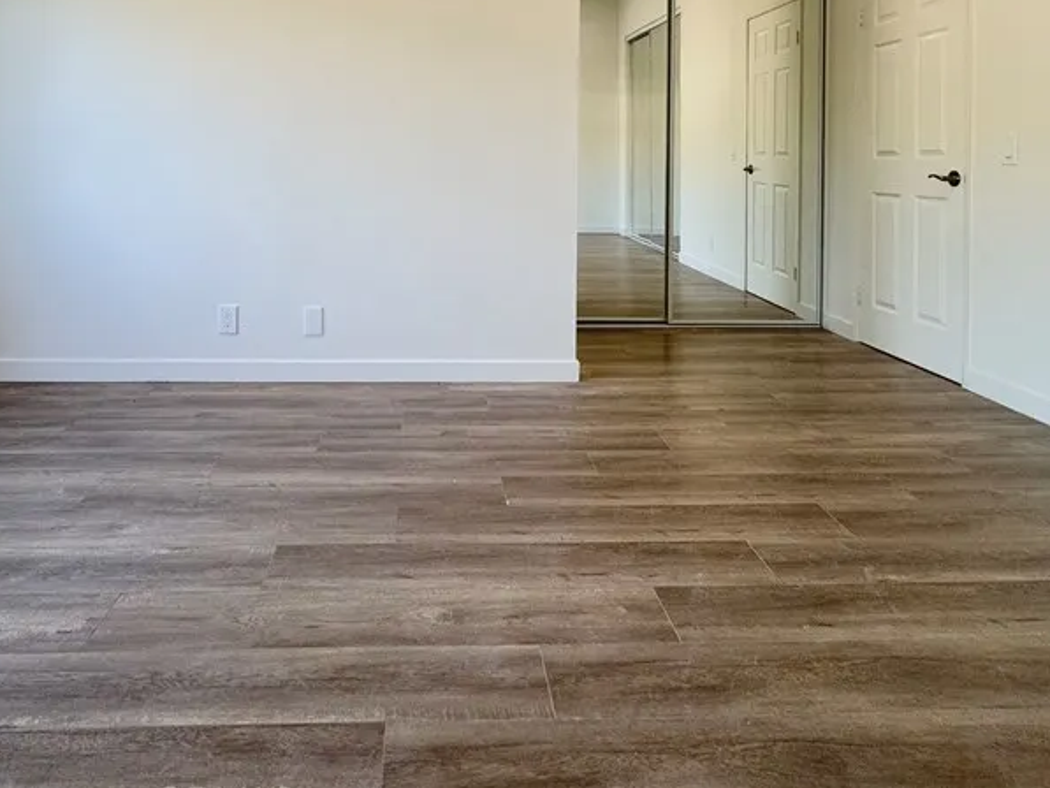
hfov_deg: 71.3
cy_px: 153
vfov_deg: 53.0
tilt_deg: -0.5
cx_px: 459
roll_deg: -0.9
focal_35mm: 24
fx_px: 728
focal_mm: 2.22
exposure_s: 1/120
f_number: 2.2
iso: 80
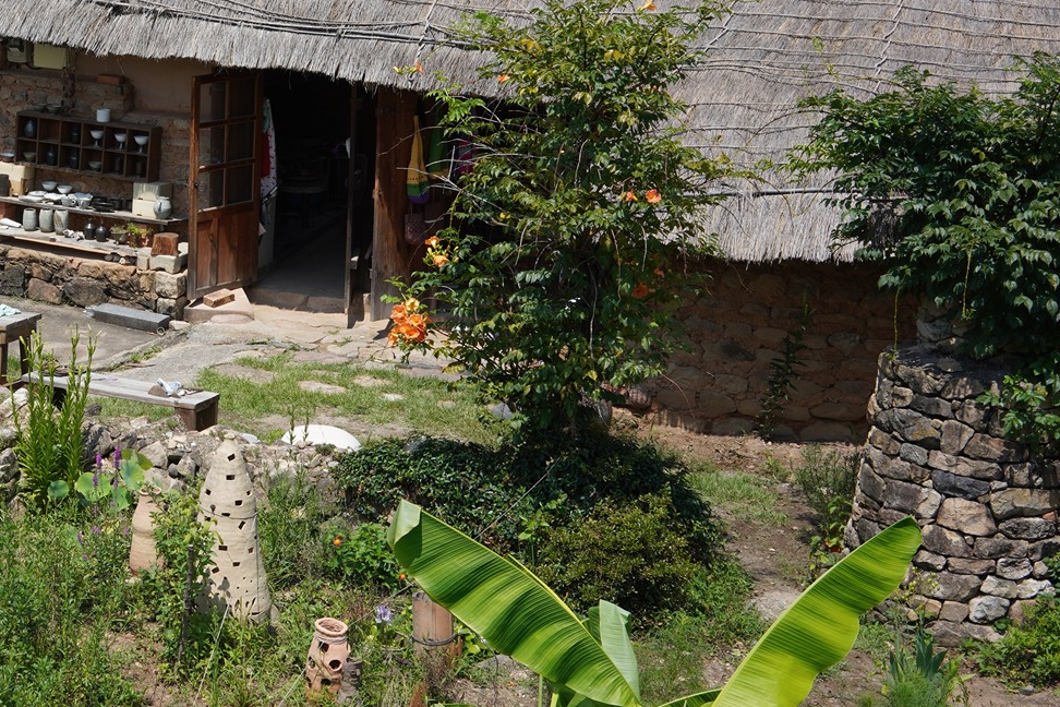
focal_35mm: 72
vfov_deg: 18.8
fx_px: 2120
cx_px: -4
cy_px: 165
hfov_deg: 26.5
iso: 100
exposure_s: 1/100
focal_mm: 35
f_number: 13
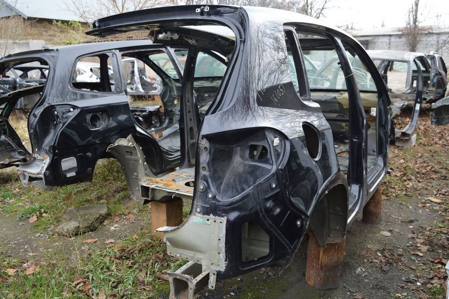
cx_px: 224
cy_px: 150
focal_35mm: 32
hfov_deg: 59.5
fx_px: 393
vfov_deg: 41.6
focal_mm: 21
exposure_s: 1/125
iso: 250
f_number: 5.6
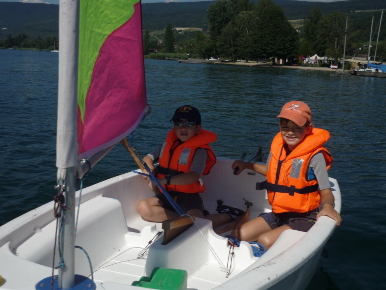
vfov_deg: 32.9
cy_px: 145
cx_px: 193
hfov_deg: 42.9
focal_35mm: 44
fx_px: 491
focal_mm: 7.2
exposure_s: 1/400
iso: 100
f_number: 9
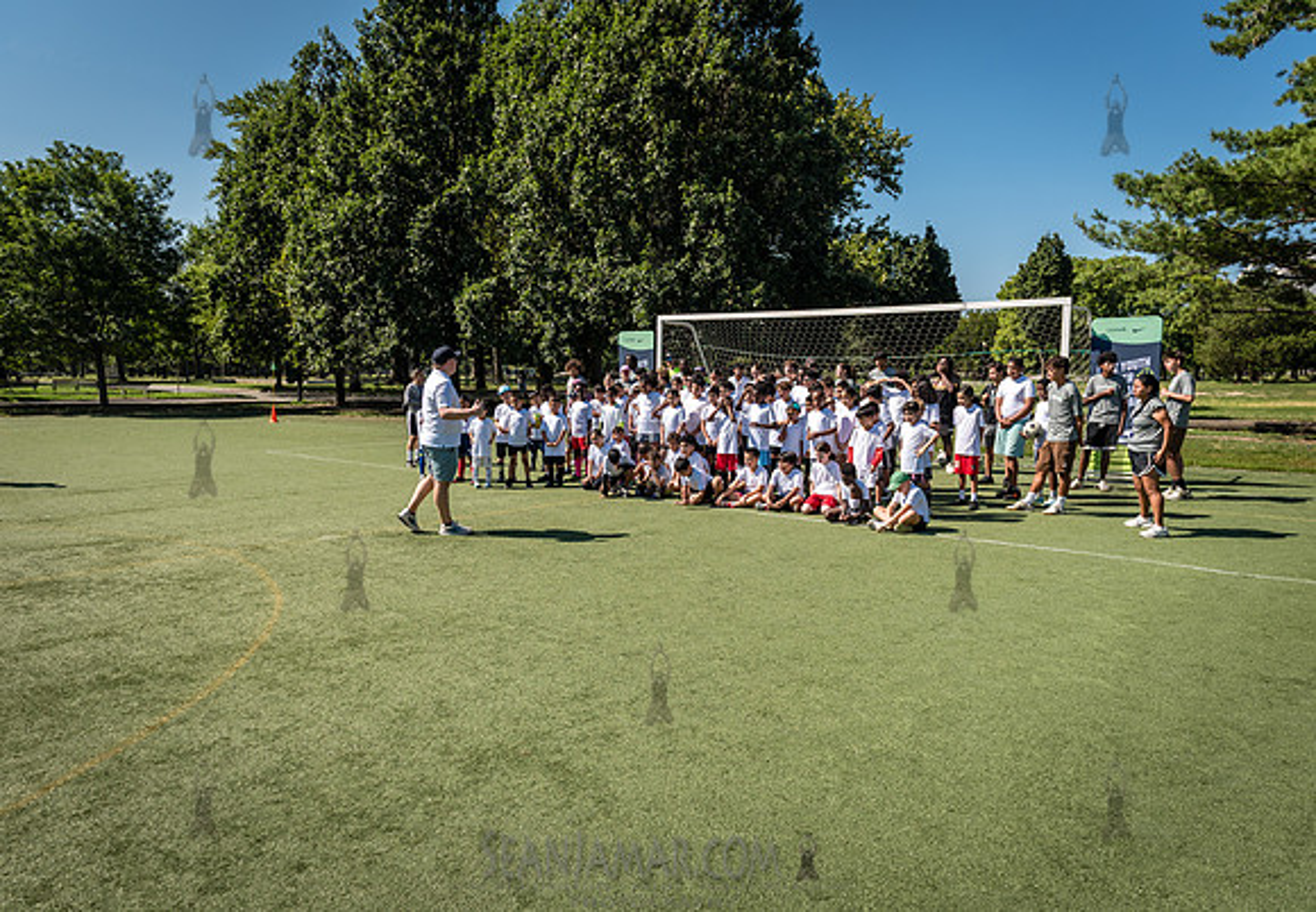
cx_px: 628
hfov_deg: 71.2
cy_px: 459
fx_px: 919
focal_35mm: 25
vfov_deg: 52.8
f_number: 5
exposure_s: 1/1600
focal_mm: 24
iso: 320
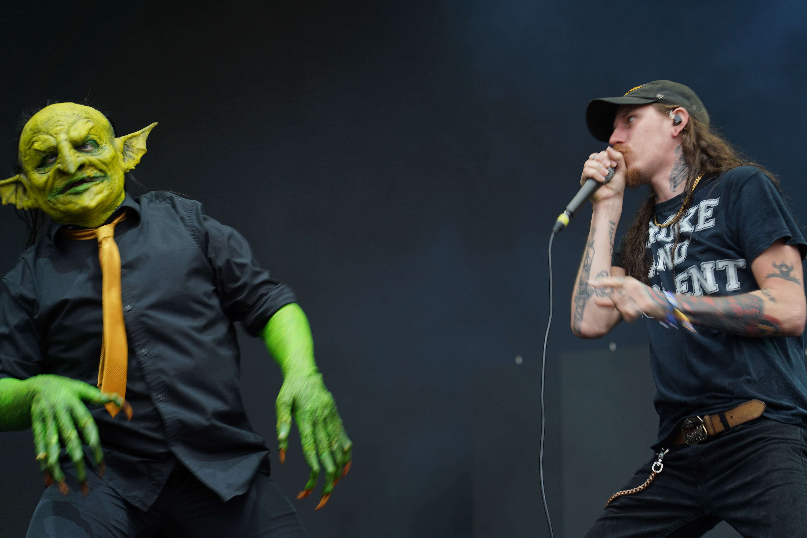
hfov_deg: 20.6
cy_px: 269
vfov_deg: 13.8
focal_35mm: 99
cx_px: 404
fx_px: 2219
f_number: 4.5
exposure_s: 1/125
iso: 100
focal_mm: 99
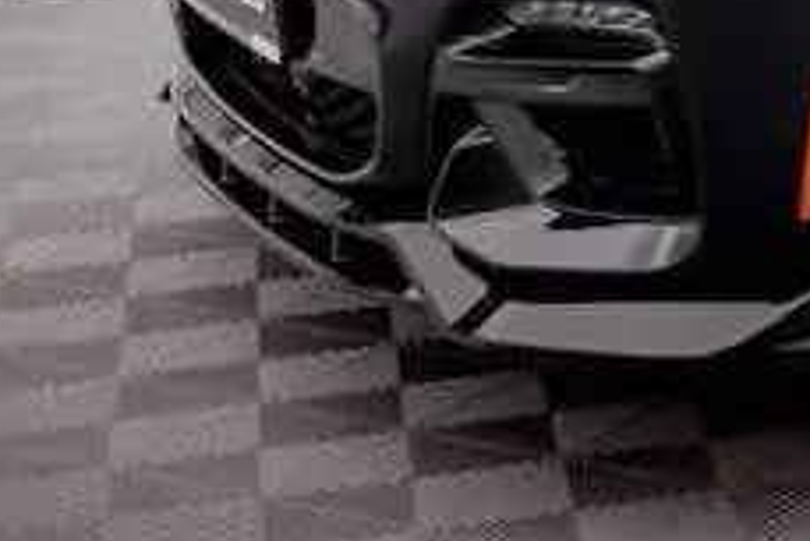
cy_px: -143
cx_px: 1627
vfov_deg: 8.9
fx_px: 3445
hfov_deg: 11.9
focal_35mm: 153
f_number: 2.5
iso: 1250
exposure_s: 1/125
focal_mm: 35
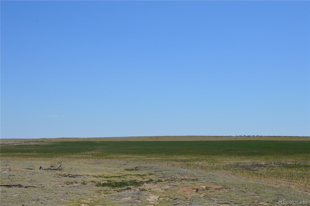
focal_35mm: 57
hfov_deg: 35.1
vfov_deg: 23.7
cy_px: 103
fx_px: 490
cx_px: 155
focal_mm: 38
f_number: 11
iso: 200
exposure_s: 1/500
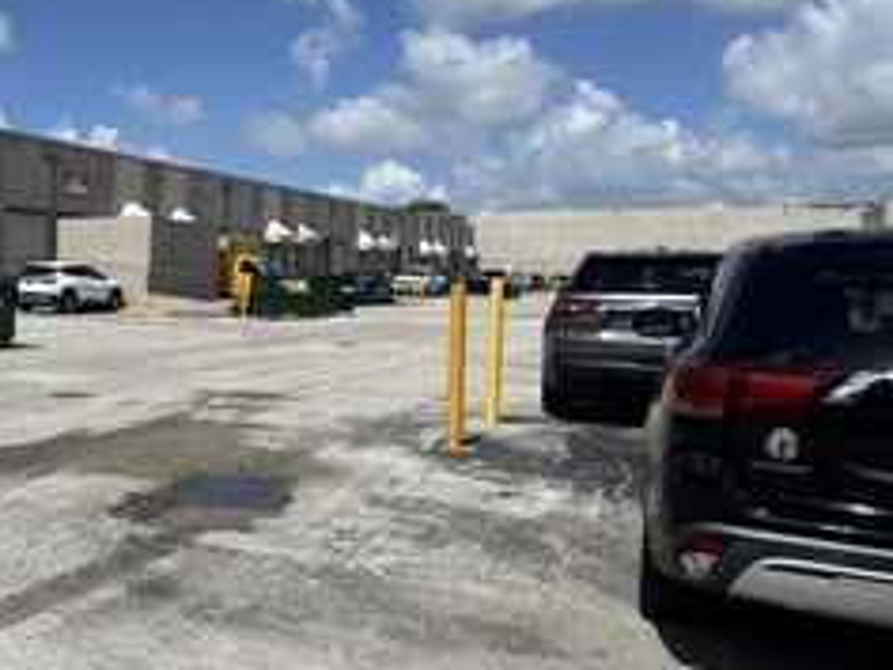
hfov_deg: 42.2
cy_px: 337
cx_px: -4
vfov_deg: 37.7
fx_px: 980
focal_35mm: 38
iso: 50
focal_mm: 2.22
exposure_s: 1/3906
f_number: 2.2
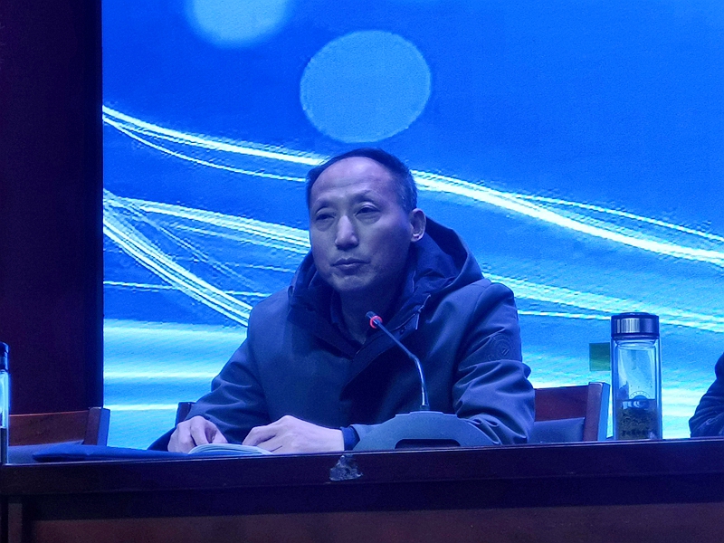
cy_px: 272
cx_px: 362
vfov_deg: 8.2
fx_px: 3765
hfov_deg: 11.0
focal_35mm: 180
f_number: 2.4
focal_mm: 7.48
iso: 100
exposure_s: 1/60
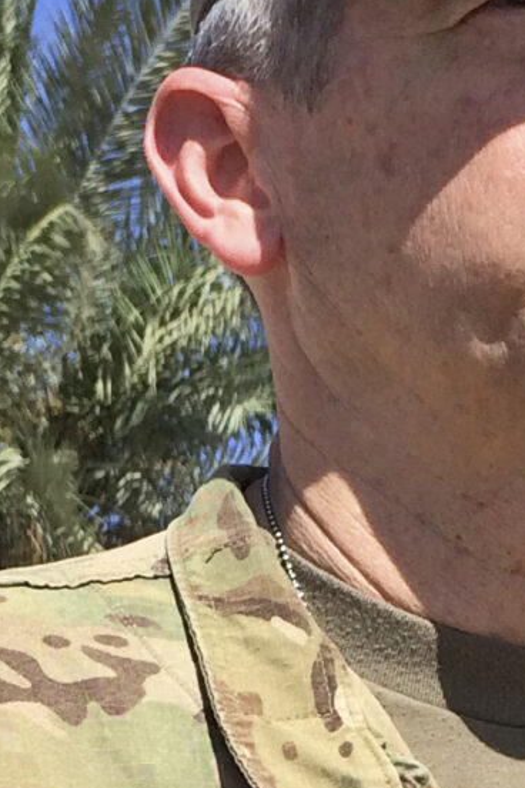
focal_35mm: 140
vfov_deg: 14.2
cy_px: 924
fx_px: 3062
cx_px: 157
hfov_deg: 9.8
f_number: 2.2
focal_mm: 4.15
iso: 32
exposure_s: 1/2740
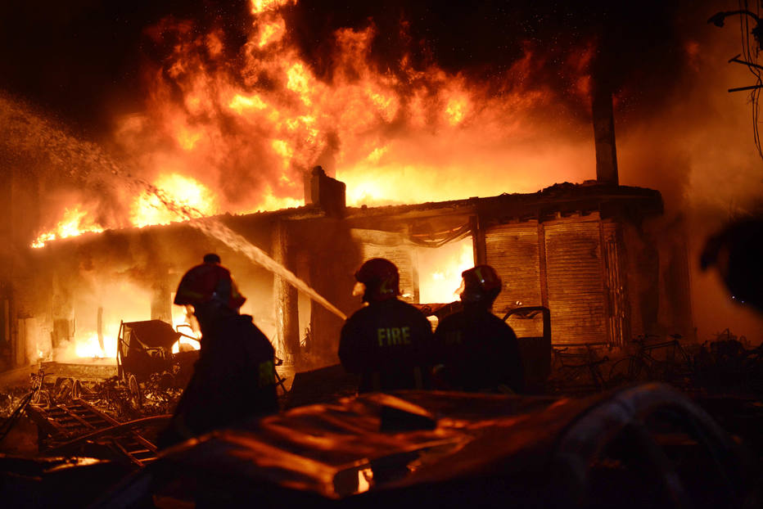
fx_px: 742
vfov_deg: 37.9
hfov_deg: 54.4
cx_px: 382
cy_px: 254
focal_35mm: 35
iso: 2000
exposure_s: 1/400
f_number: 1.4
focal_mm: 35
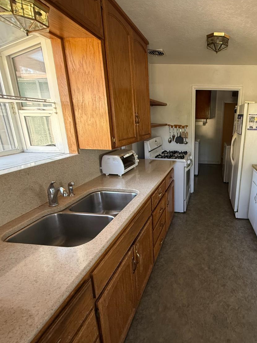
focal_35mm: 19
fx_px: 188
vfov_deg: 84.7
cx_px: 197
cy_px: 171
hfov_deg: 64.0
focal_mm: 2.22
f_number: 2.2
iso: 250
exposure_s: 1/60
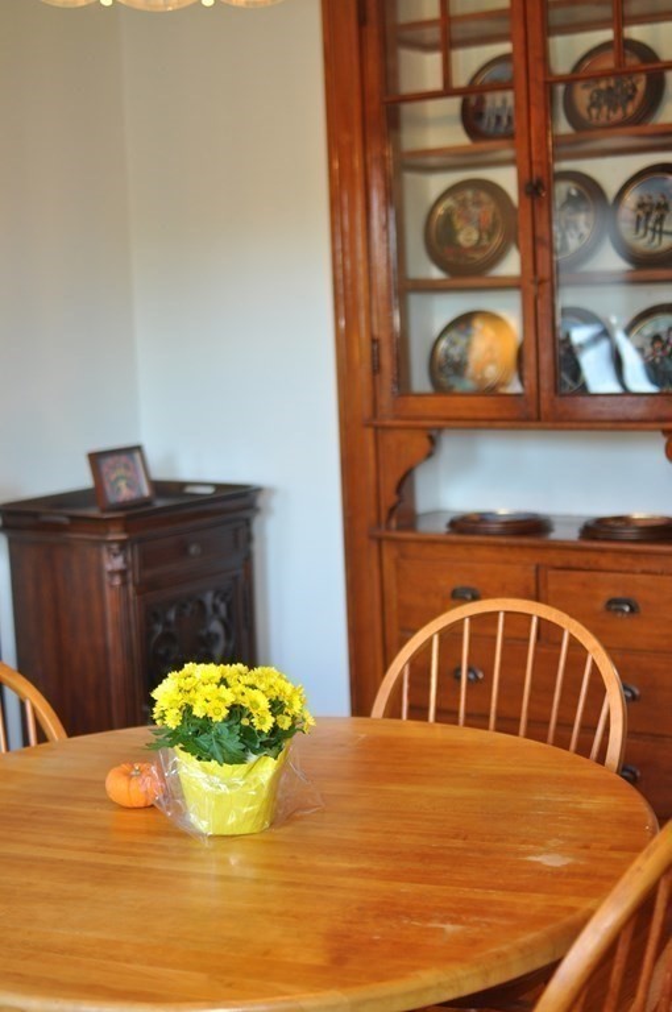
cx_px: 336
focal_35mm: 52
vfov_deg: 37.9
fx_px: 1474
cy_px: 506
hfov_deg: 25.7
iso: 500
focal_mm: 35
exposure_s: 1/100
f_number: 2.5
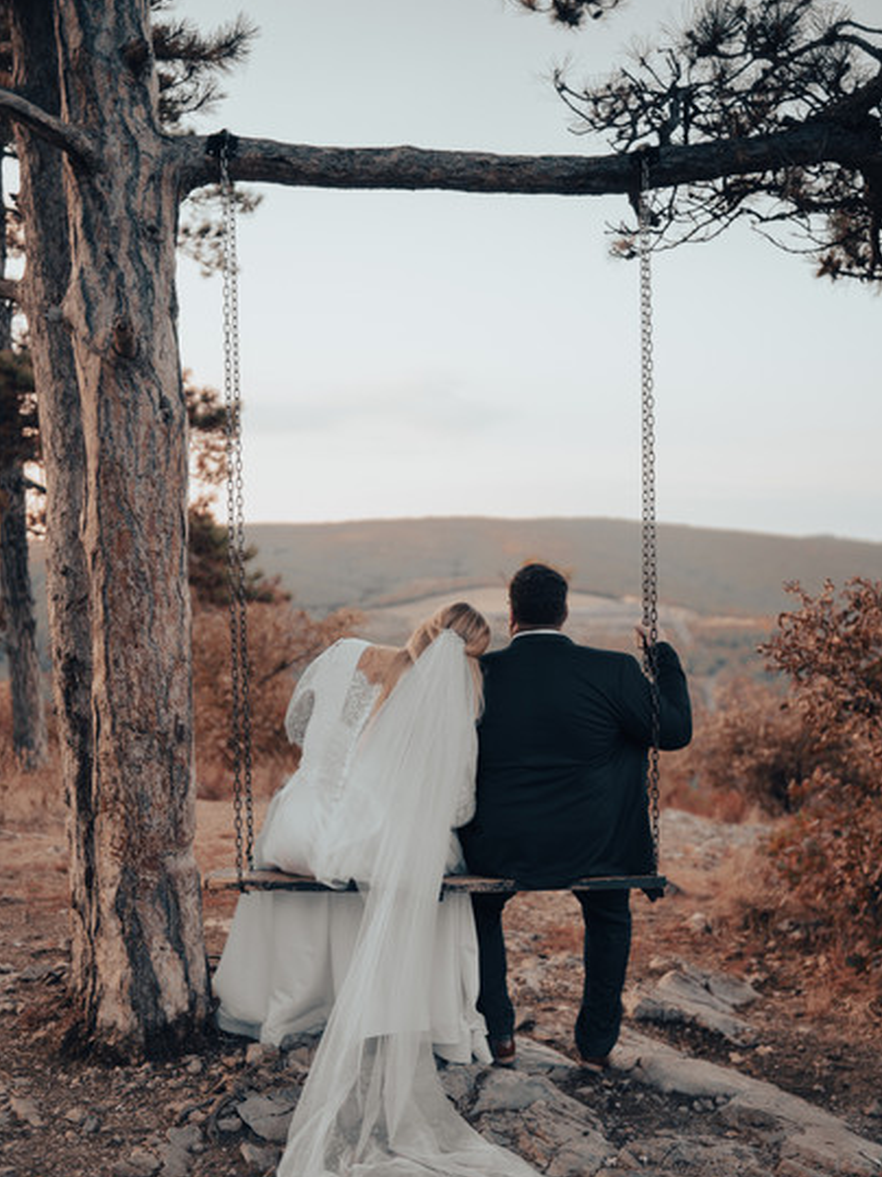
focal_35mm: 40
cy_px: 664
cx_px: 462
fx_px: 1359
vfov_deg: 46.7
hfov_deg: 35.9
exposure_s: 1/800
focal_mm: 35
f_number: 1.4
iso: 100
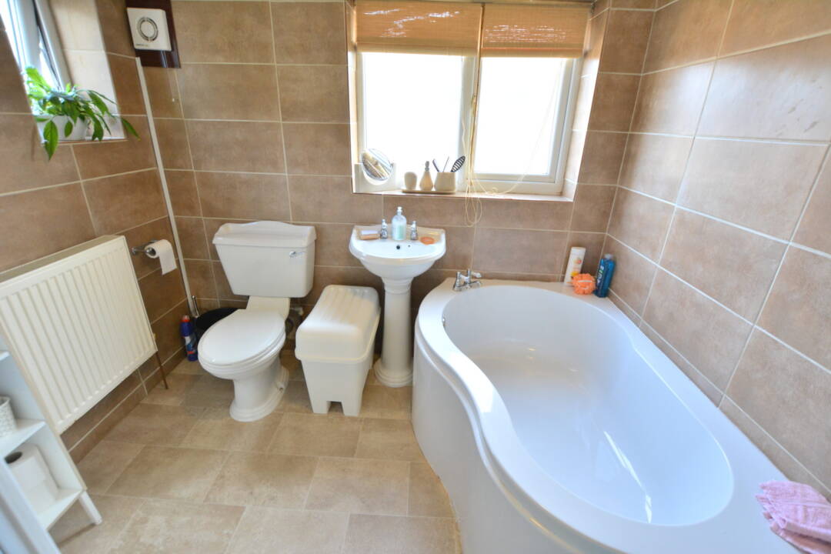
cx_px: 416
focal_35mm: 15
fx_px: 346
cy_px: 277
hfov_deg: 100.4
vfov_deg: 77.3
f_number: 5
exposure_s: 1/60
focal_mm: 10
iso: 800
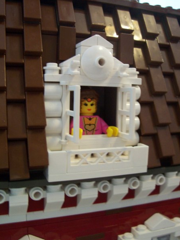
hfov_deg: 37.7
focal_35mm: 38
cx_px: 90
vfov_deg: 49.0
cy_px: 117
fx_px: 264
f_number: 2.8
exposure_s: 1/8
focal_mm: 5.6
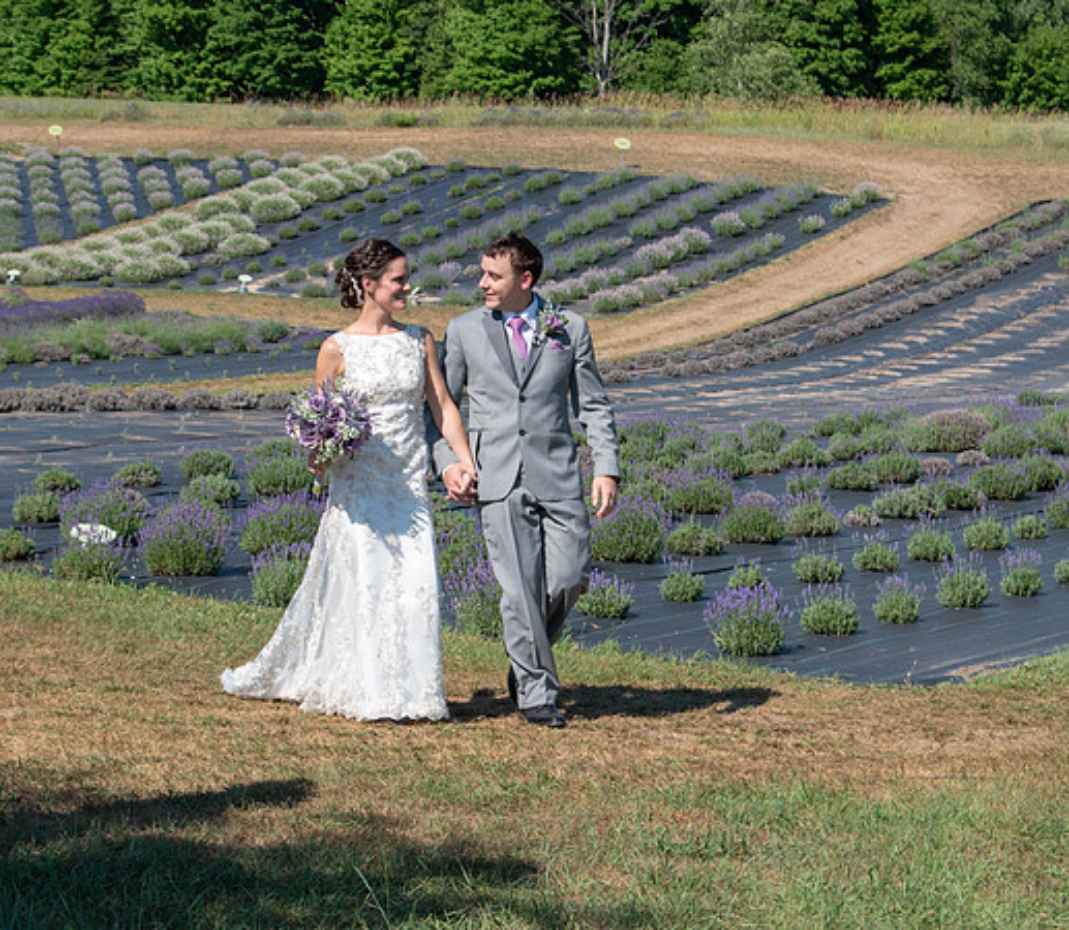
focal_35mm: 98
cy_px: 465
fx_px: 3198
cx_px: 574
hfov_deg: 19.0
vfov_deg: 16.6
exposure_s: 1/400
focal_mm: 55
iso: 200
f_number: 10
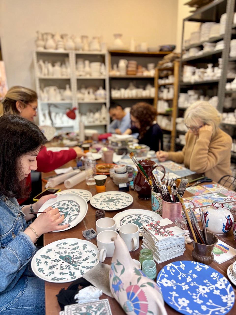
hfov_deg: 53.1
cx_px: 118
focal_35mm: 26
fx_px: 236
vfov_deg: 67.3
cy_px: 158
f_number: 1.6
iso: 160
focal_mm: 5.96
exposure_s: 1/50
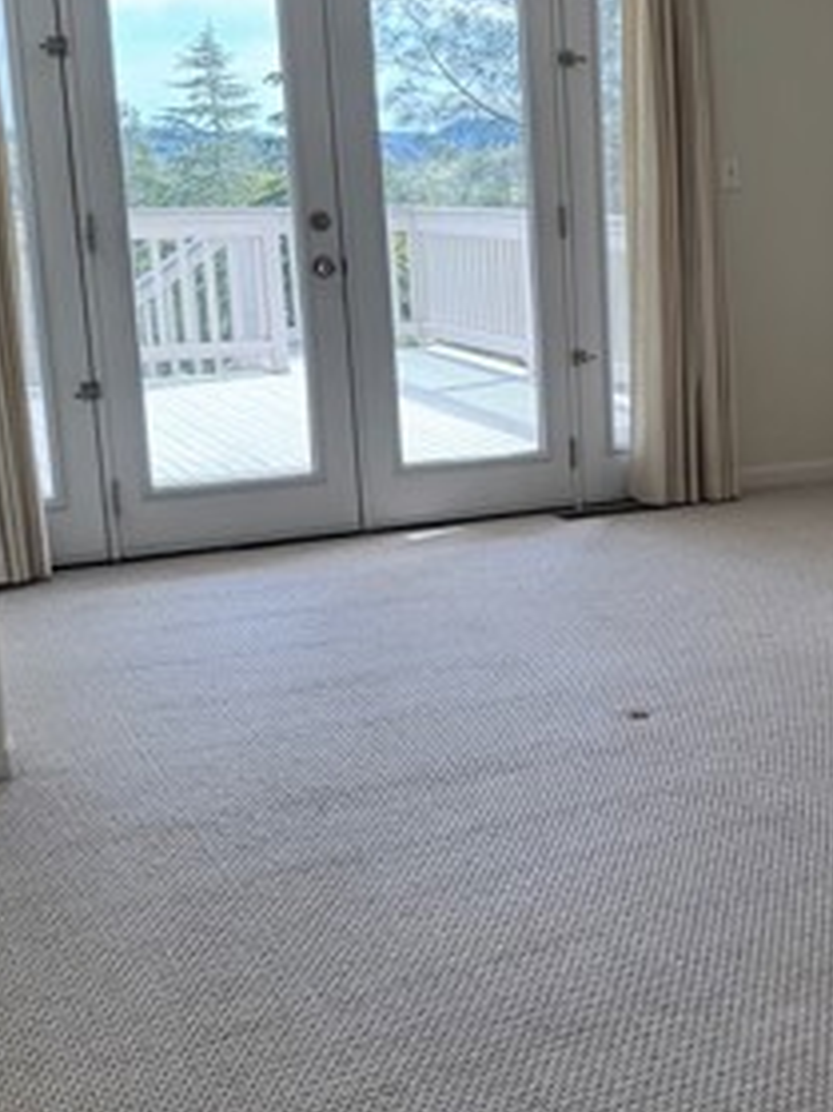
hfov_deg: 25.2
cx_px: 837
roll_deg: +0.2
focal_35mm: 55
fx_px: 1766
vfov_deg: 34.9
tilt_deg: -11.8
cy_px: 526
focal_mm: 6.76
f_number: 1.78
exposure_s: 1/245
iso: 64
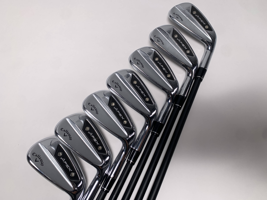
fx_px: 201
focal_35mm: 26
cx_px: 134
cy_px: 100
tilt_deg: -74.9
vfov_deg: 53.1
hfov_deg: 67.3
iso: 25
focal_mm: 4.25
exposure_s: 1/350
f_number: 1.8
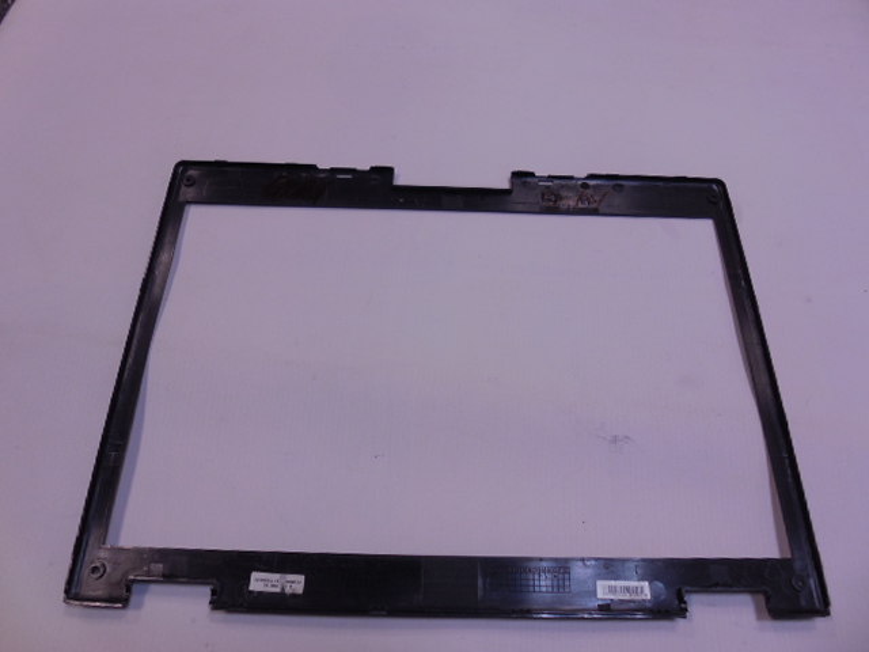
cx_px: 434
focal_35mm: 26
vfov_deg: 53.1
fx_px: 653
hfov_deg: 67.3
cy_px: 326
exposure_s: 1/30
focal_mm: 4.6
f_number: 3.5
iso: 125
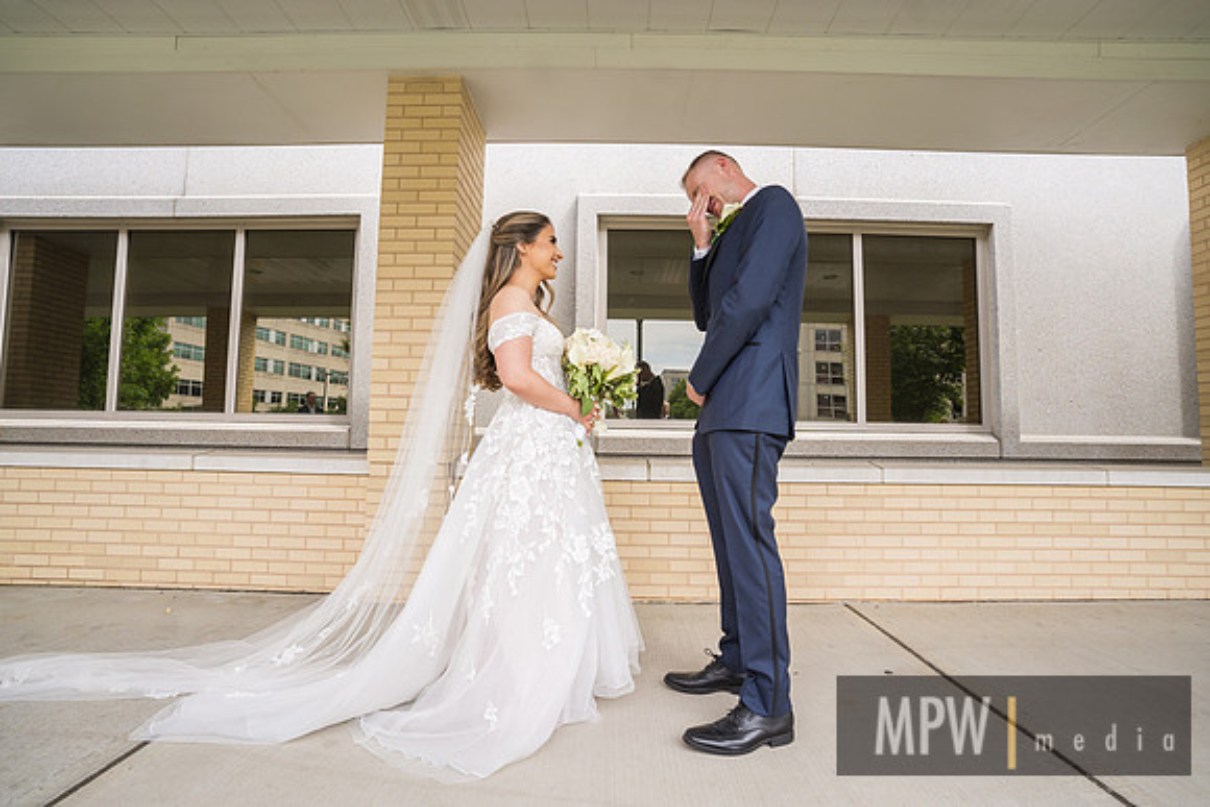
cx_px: 605
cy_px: 404
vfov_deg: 70.5
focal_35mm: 17
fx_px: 571
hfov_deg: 93.3
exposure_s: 1/250
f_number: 2.8
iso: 100
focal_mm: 17
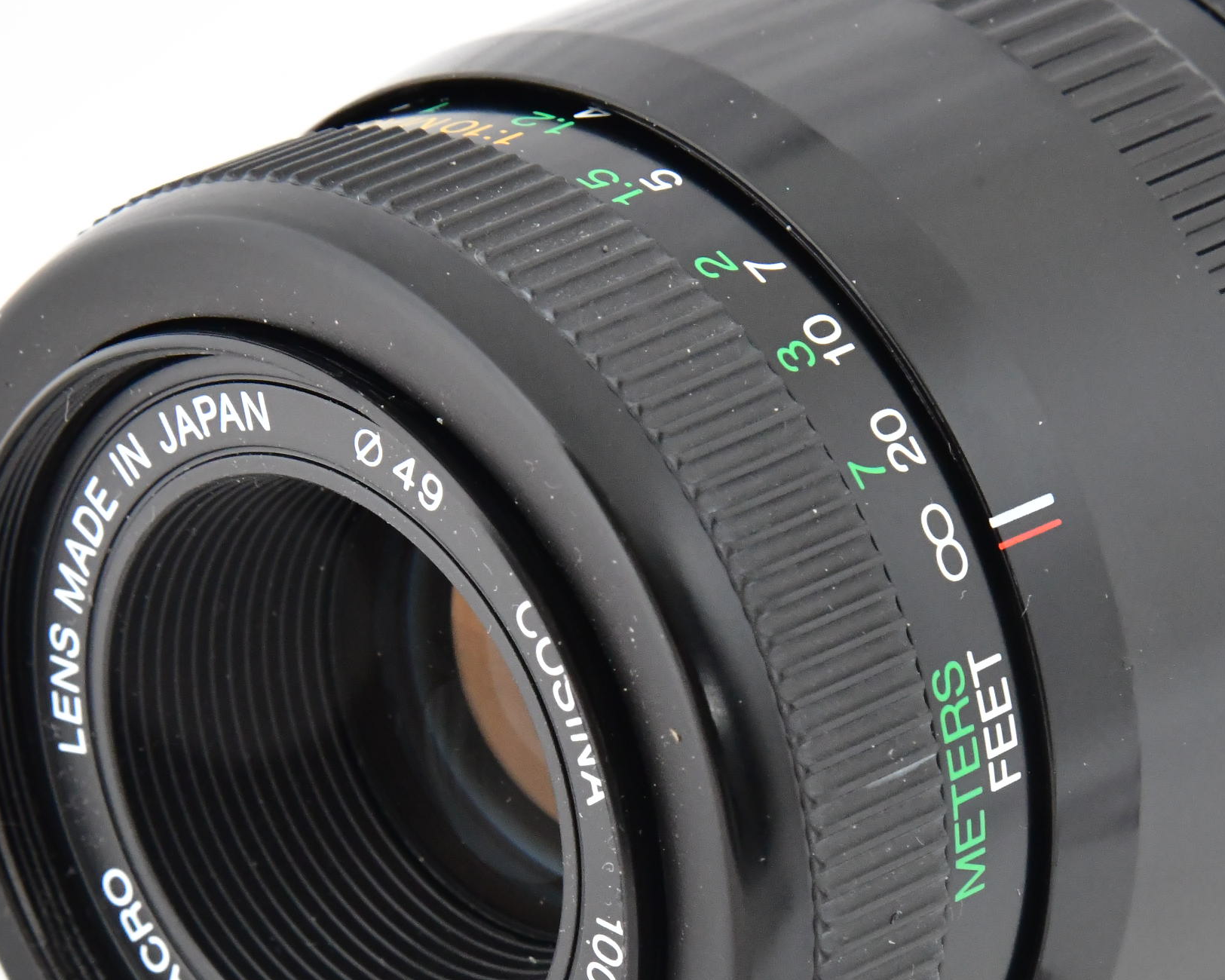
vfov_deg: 5.4
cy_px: 662
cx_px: 697
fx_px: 10369
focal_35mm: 286
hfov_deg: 6.8
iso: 3200
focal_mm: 120
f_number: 16
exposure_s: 1/100
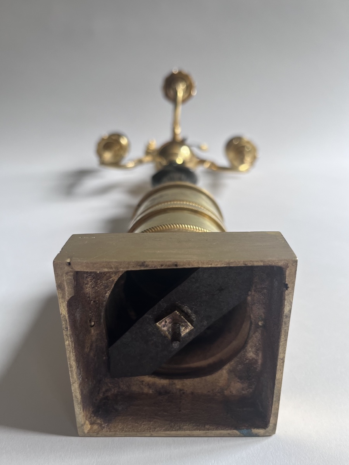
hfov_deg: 53.1
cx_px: 174
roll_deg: +0.7
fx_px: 350
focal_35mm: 26
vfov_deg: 67.3
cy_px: 232
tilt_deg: -23.6
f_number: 1.6
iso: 32
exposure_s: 1/147
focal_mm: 5.1
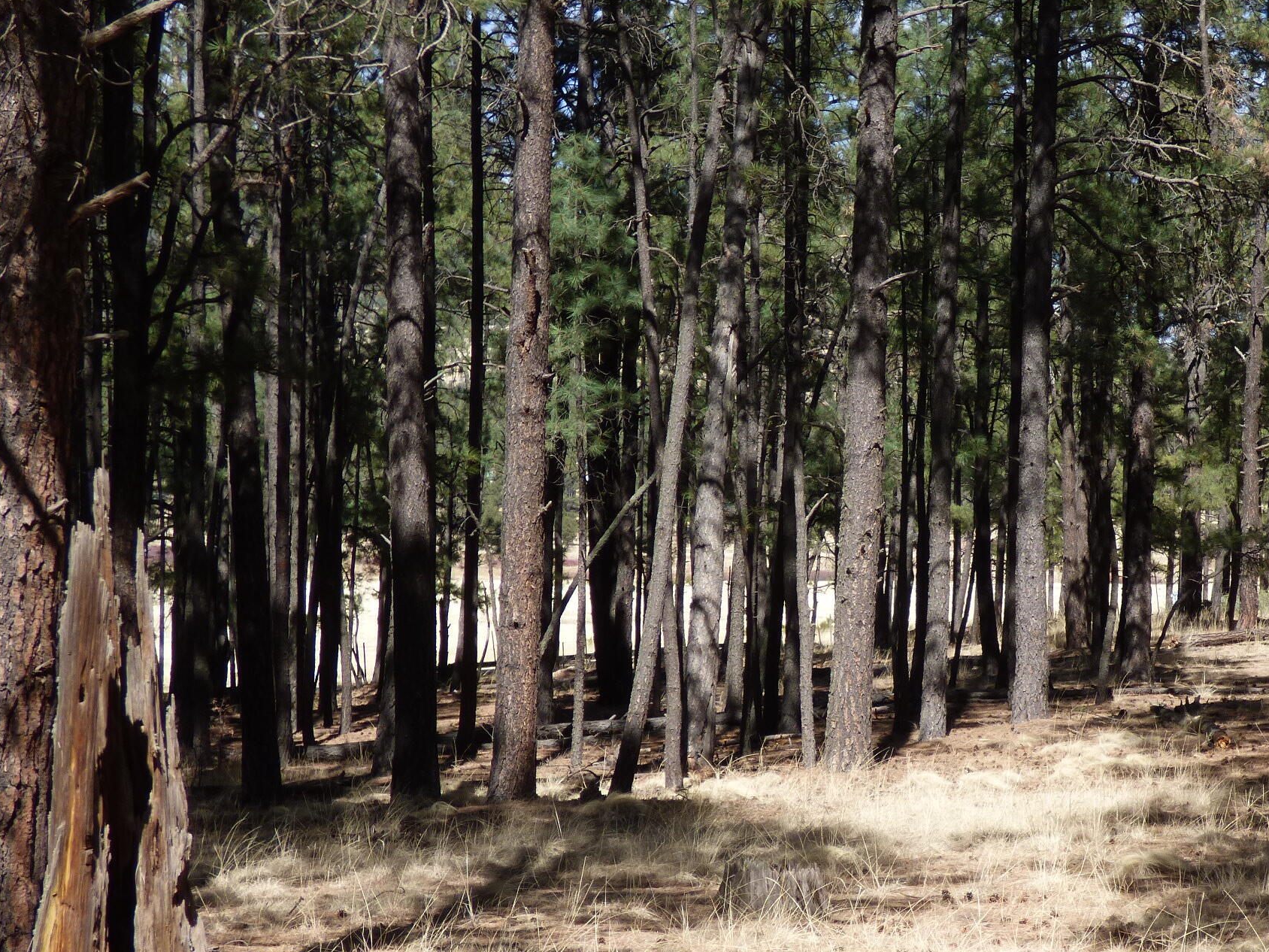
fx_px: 3336
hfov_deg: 21.4
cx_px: 922
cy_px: 620
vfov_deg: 16.2
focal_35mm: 91
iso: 100
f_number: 4.1
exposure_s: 1/500
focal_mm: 10.77
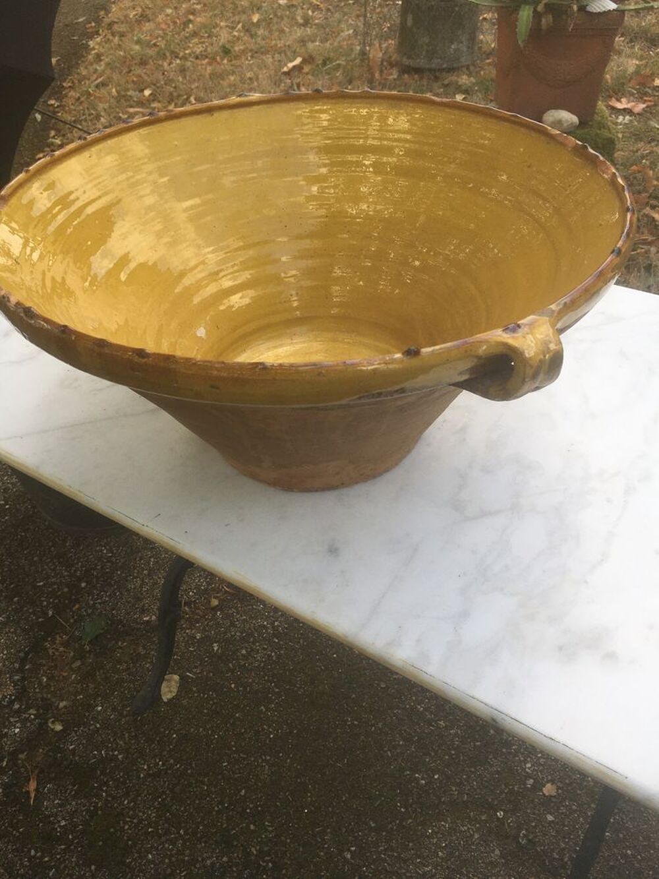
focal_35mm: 29
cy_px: 440
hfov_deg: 48.2
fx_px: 736
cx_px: 330
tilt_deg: -38.8
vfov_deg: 61.7
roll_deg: -1.5
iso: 25
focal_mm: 4.15
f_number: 2.2
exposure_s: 1/432
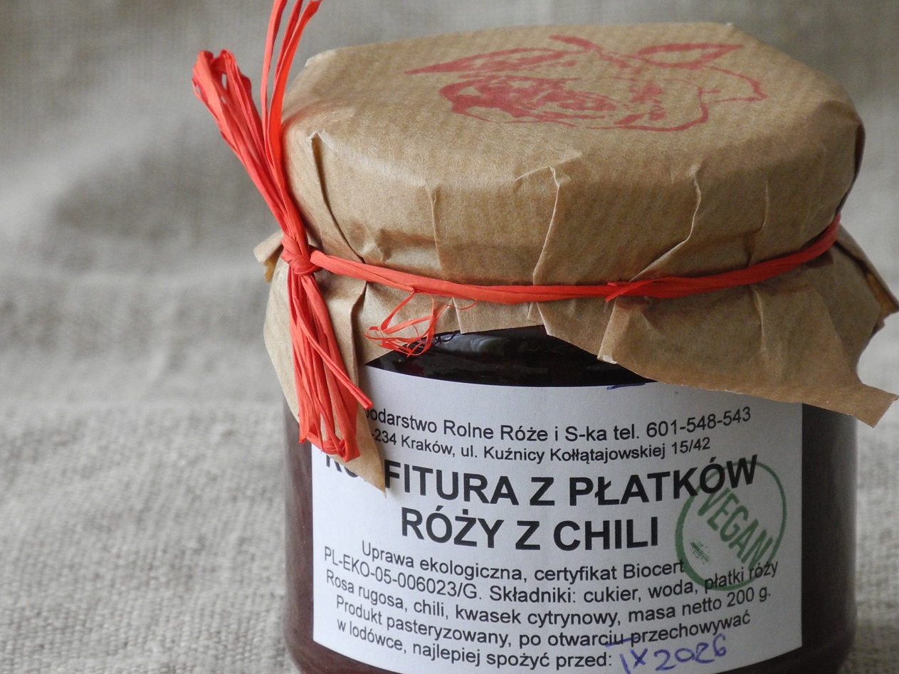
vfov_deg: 4.9
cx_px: 569
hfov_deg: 6.5
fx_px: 7894
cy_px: 405
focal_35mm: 304
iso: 399
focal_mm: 42.6
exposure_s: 1/30
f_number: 5.6
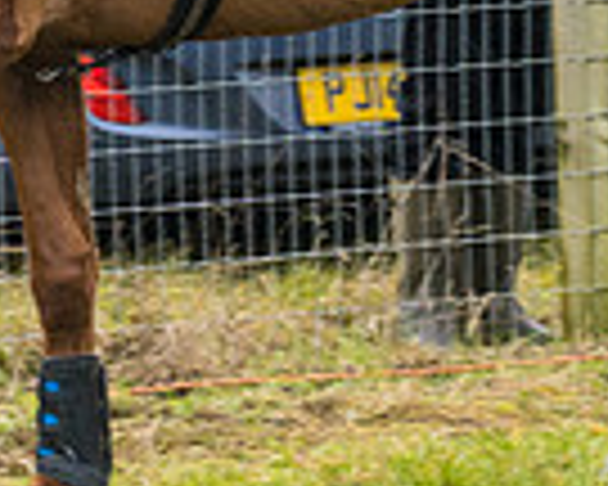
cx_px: 63
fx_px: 16429
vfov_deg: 1.7
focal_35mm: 913
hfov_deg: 2.1
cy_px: -287
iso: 800
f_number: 4
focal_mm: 135
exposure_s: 1/640
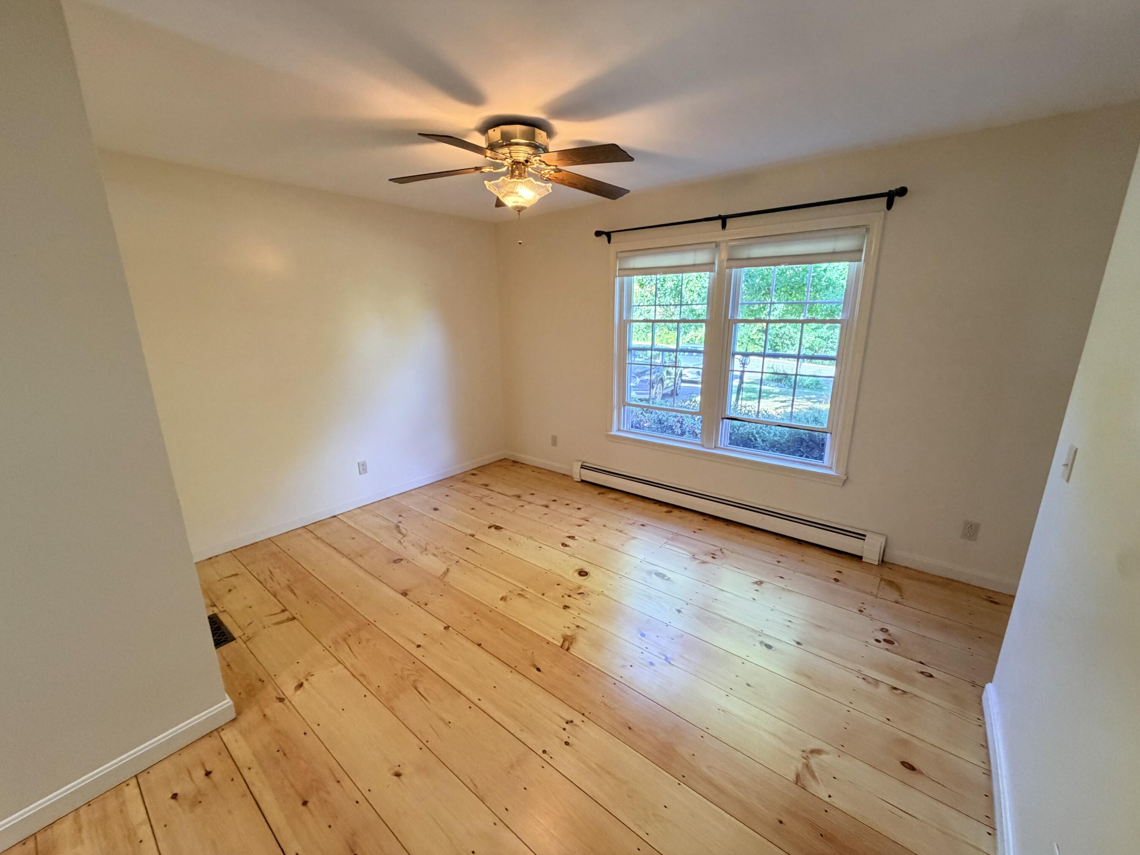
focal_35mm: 14
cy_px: 428
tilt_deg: -15.0
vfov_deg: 85.7
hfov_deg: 102.1
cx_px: 570
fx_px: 461
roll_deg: +1.0
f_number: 2.2
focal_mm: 2.22
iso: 250
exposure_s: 1/60
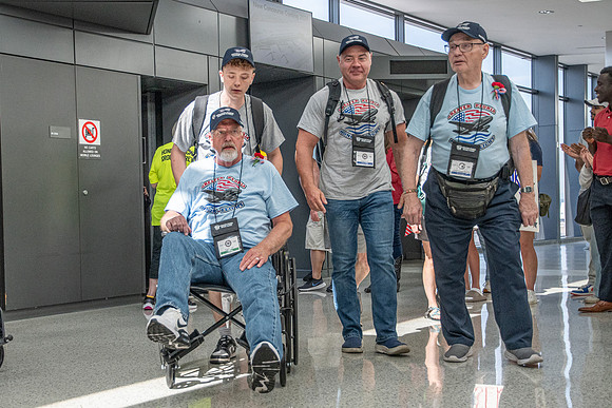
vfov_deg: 24.2
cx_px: 232
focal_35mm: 56
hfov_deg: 35.5
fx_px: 951
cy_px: 217
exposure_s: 1/2000
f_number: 3.2
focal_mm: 30
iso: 800
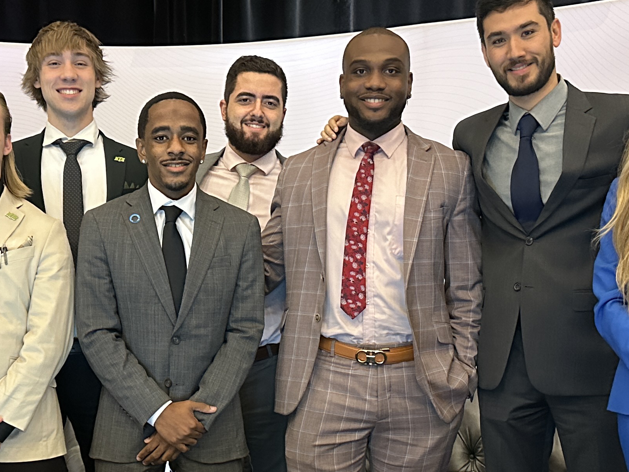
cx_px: 245
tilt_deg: -4.7
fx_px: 1090
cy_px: 357
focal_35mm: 60
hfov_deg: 32.1
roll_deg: +0.9
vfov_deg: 24.1
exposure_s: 1/60
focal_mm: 6.86
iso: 800
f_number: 1.78
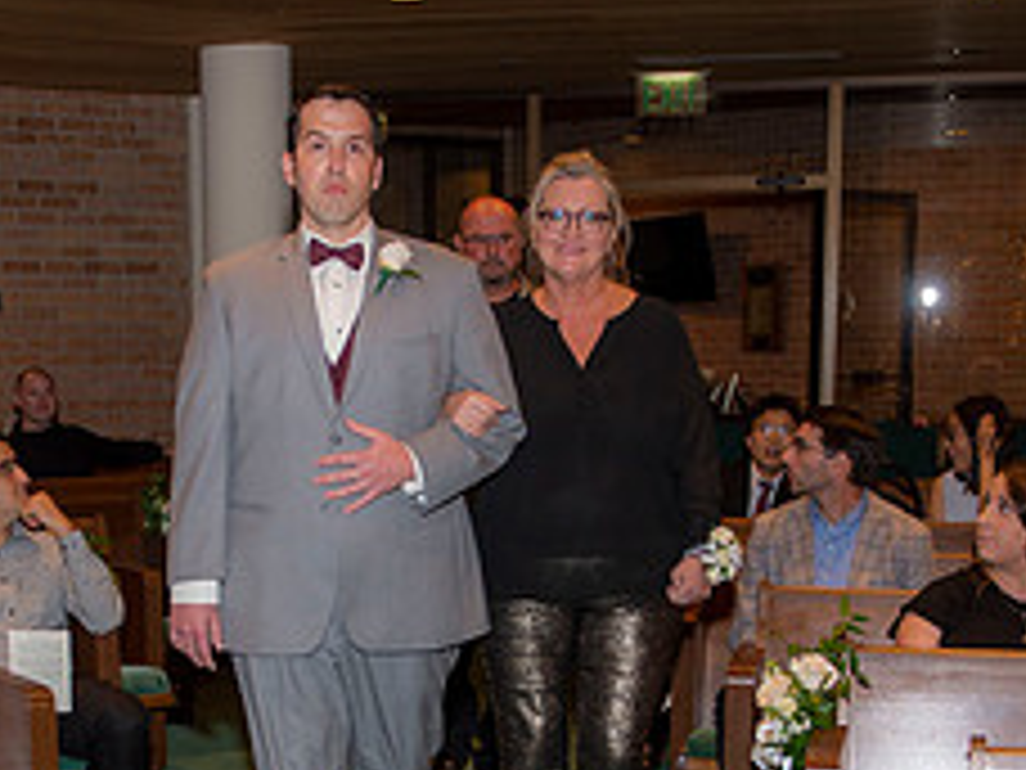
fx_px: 2104
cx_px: 400
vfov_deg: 20.3
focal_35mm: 71
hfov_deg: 27.3
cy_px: 698
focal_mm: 29
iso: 800
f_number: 3.5
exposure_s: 1/160
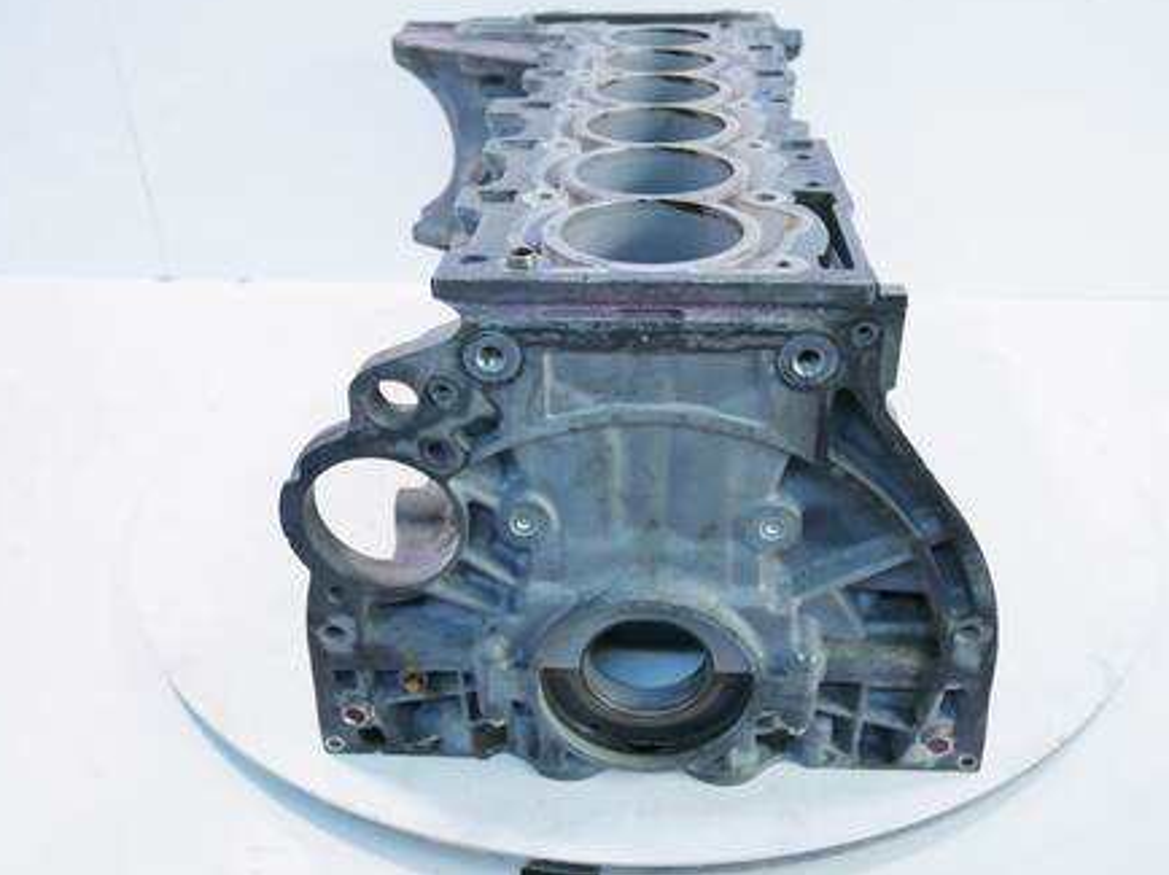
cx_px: 611
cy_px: 401
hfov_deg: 58.4
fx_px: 1046
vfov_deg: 45.4
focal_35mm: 31
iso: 320
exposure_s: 1/60
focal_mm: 14
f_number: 3.7
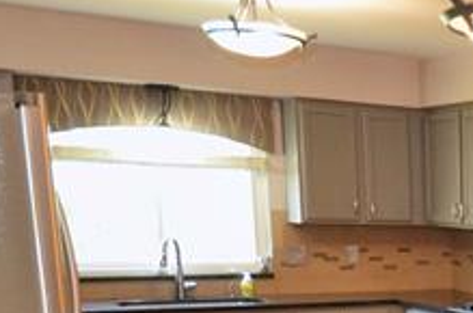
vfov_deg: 18.5
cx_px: 749
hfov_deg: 22.5
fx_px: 918
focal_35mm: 70
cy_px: 365
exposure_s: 1/60
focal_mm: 10
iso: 1100
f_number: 4
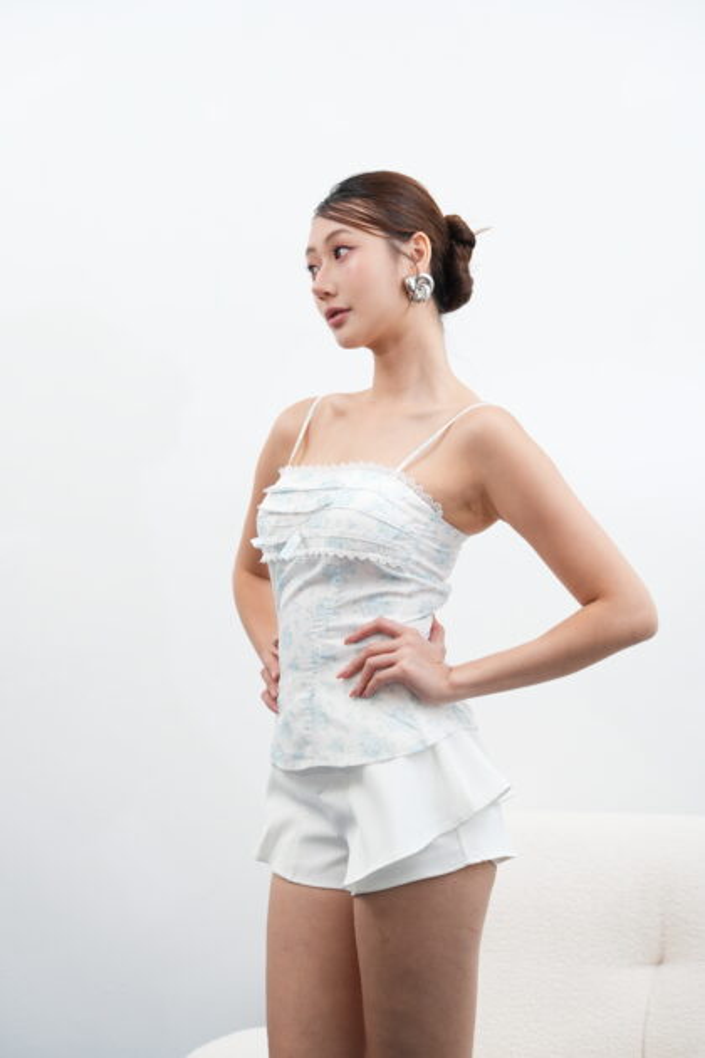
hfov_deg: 22.6
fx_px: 1762
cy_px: 529
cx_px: 352
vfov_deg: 33.4
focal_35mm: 60
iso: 320
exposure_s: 1/200
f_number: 4.5
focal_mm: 60
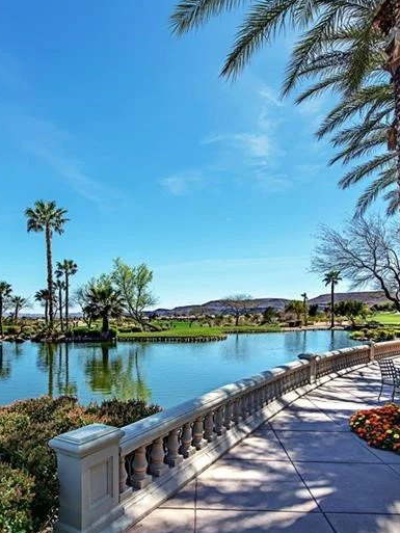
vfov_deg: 79.0
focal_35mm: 21
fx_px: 323
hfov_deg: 63.4
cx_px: 185
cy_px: 259
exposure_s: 1/200
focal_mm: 14
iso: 100
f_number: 8
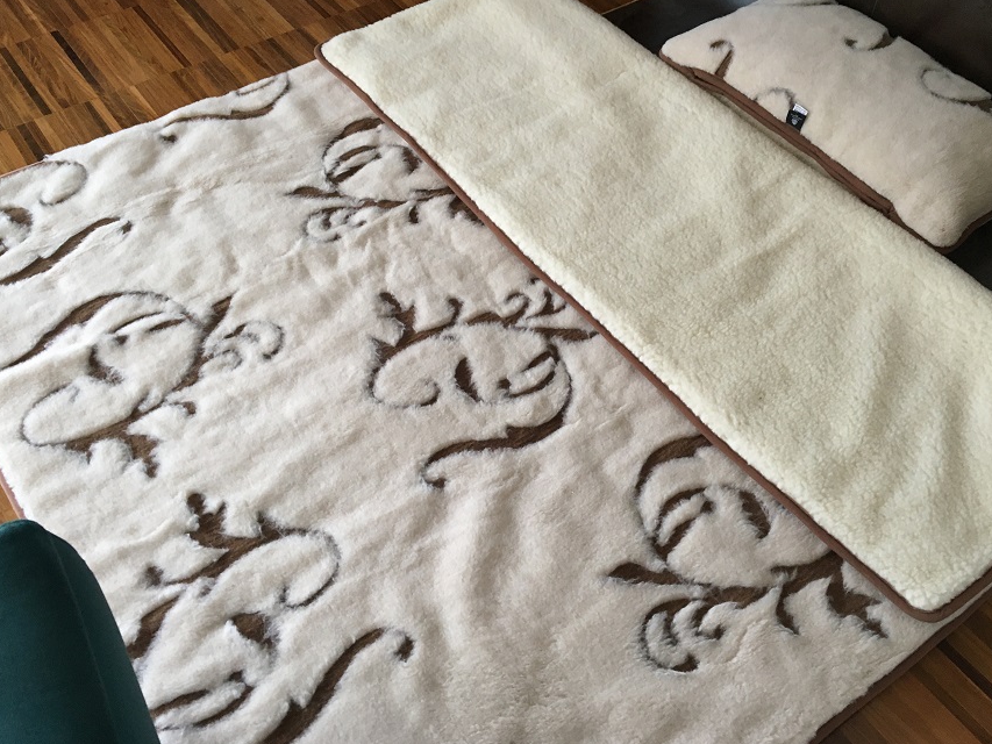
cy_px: 338
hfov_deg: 53.9
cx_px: 519
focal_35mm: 34
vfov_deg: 41.8
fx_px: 974
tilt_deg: -50.7
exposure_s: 1/33
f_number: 2.2
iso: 125
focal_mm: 4.15
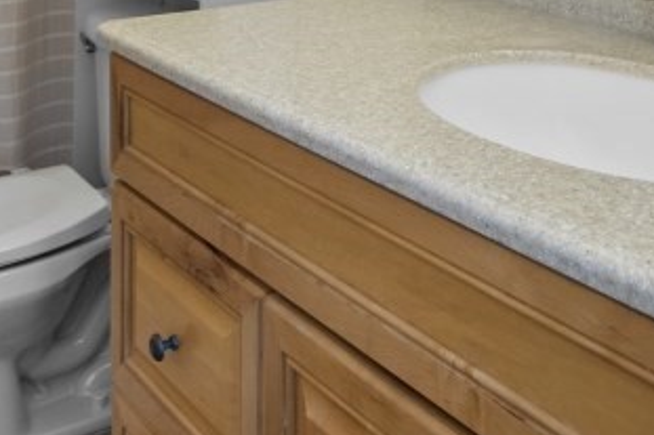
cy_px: -226
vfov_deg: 20.5
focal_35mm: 56
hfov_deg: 35.7
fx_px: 1017
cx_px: 330
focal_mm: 11.5
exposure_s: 1/80
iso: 320
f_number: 4.5
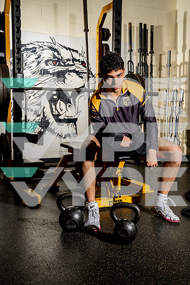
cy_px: 142
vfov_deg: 45.4
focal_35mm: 43
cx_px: 95
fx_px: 340
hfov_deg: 31.2
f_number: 8
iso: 100
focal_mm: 43
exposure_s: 1/200
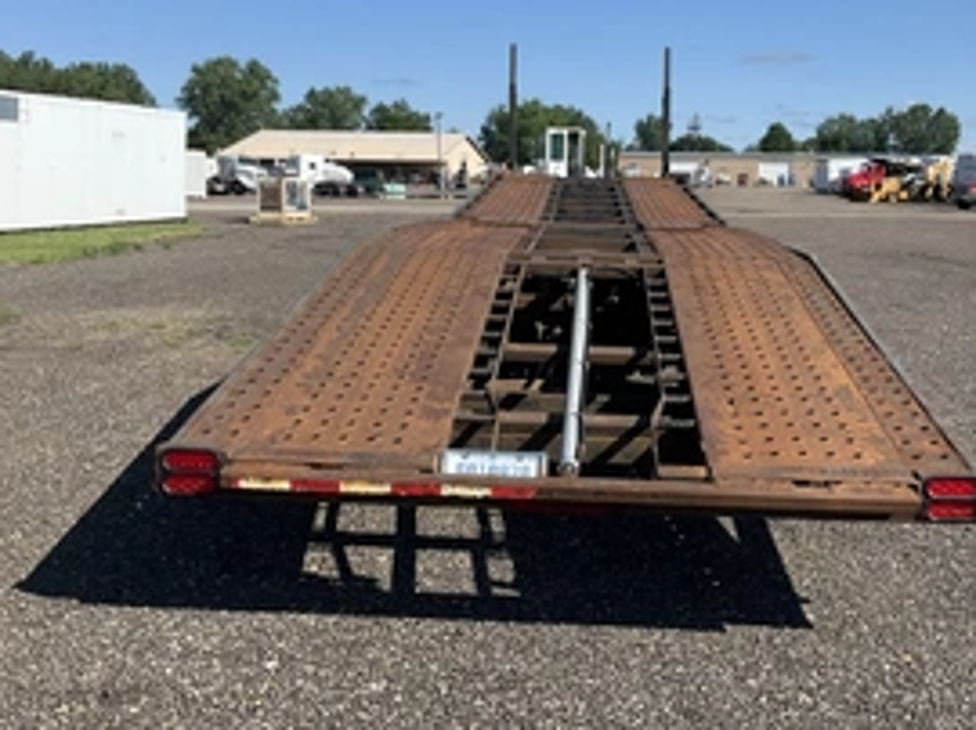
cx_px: 575
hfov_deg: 43.7
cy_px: 307
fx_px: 1211
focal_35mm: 43
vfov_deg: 33.5
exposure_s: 1/1730
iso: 25
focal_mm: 3
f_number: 1.8
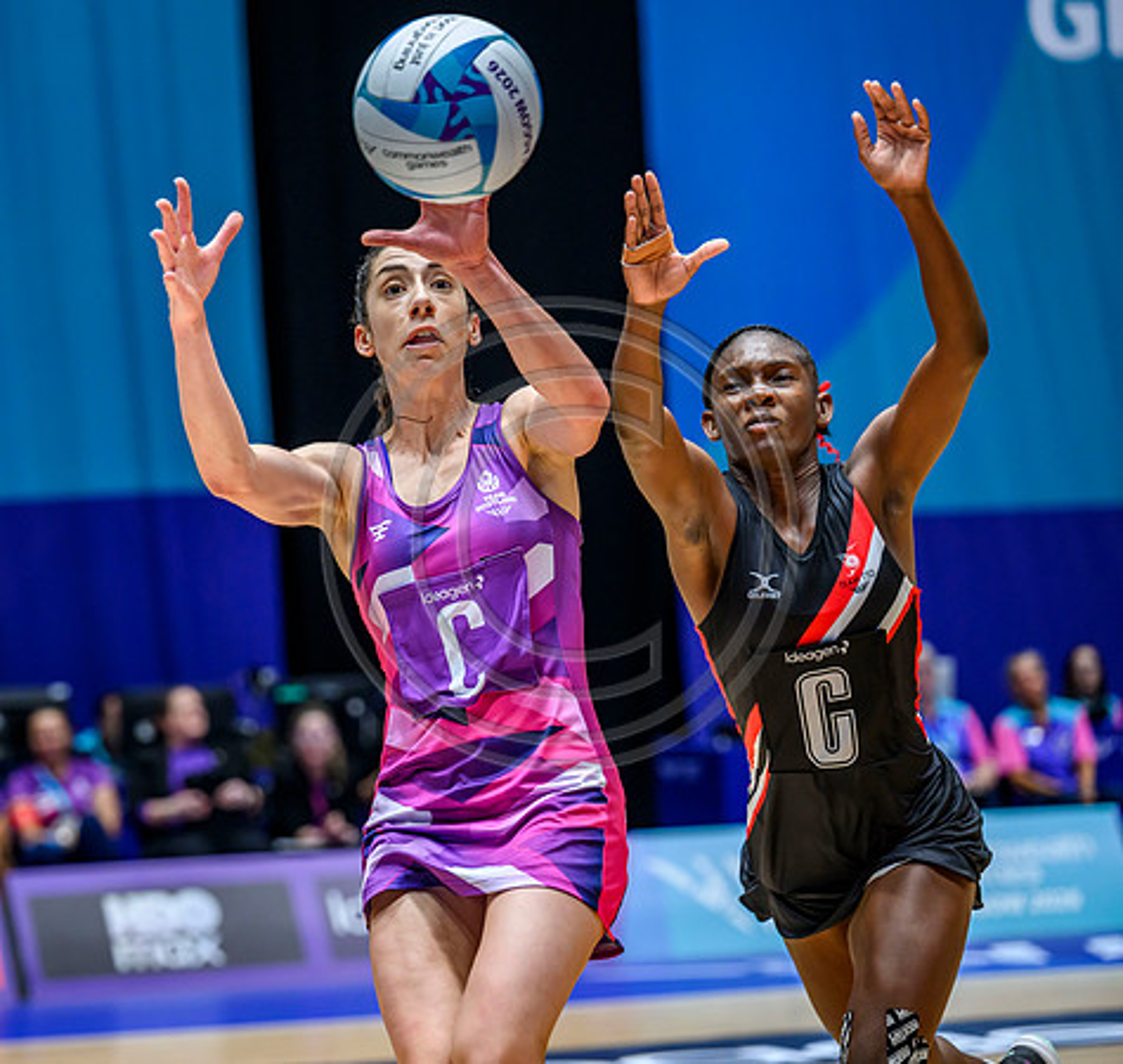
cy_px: 532
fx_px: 5984
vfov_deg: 10.2
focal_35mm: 167
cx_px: 350
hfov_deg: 10.7
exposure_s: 1/1600
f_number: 3.5
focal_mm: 135
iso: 3200
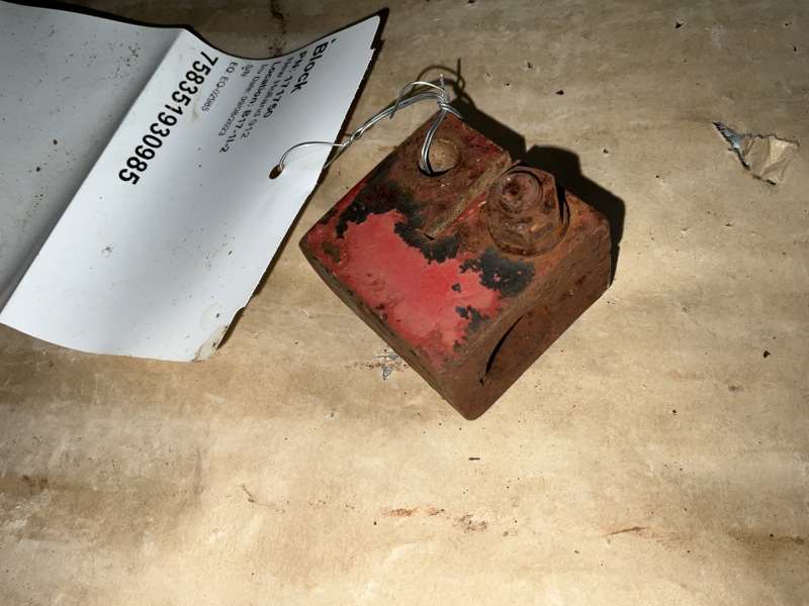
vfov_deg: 48.2
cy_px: 303
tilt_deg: -59.9
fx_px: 678
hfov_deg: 61.7
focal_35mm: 29
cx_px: 404
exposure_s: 1/291
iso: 16
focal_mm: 3
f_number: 1.8
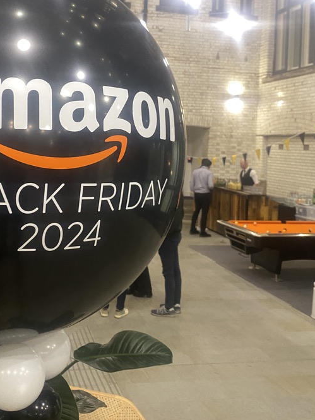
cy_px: 150
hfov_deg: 35.5
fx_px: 486
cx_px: 99
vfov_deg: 46.3
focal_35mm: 40
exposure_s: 1/50
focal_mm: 4.25
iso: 250
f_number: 1.8
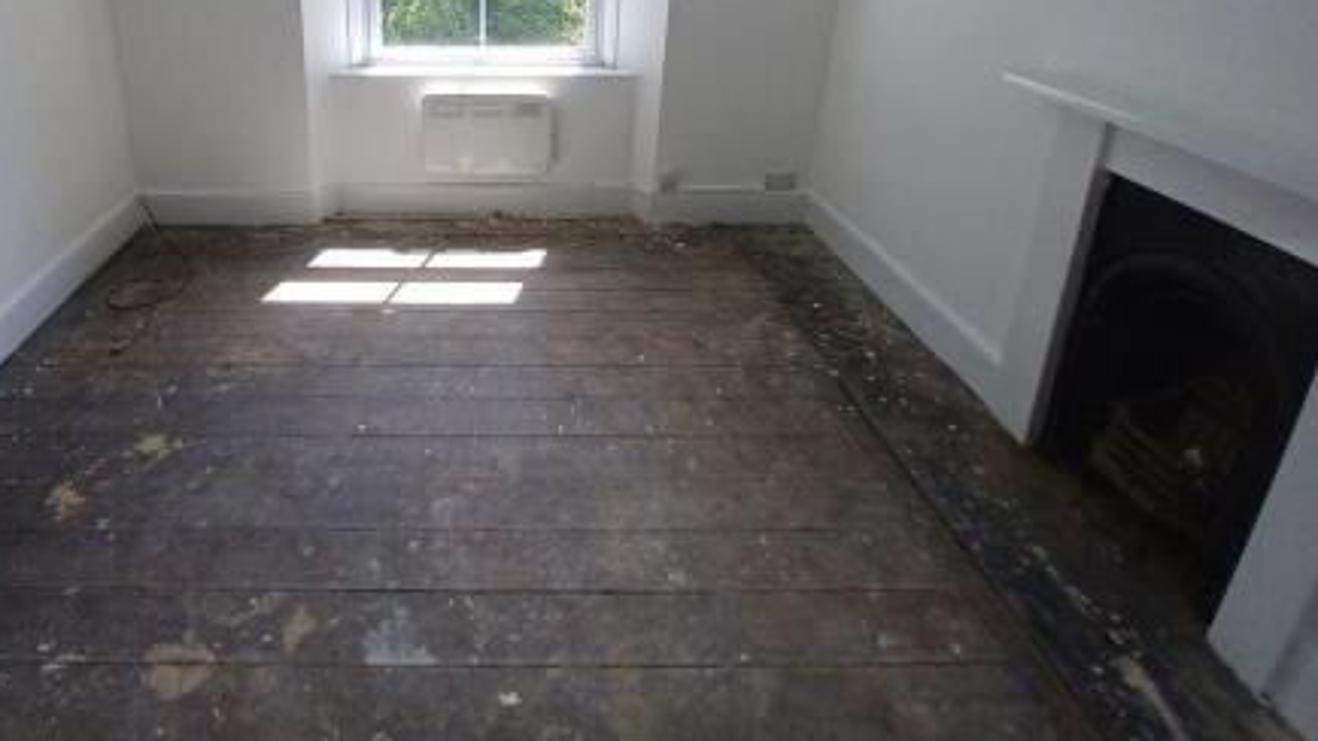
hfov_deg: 87.0
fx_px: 664
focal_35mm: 19
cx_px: 460
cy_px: 93
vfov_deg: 52.3
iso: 40
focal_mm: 1.42
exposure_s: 1/144
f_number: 2.2
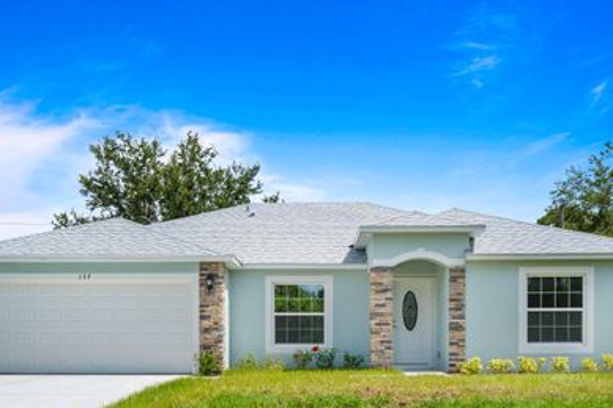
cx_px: 303
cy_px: 254
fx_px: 766
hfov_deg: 43.6
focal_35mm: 45
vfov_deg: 29.7
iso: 100
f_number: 7.1
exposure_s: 1/160
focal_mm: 35
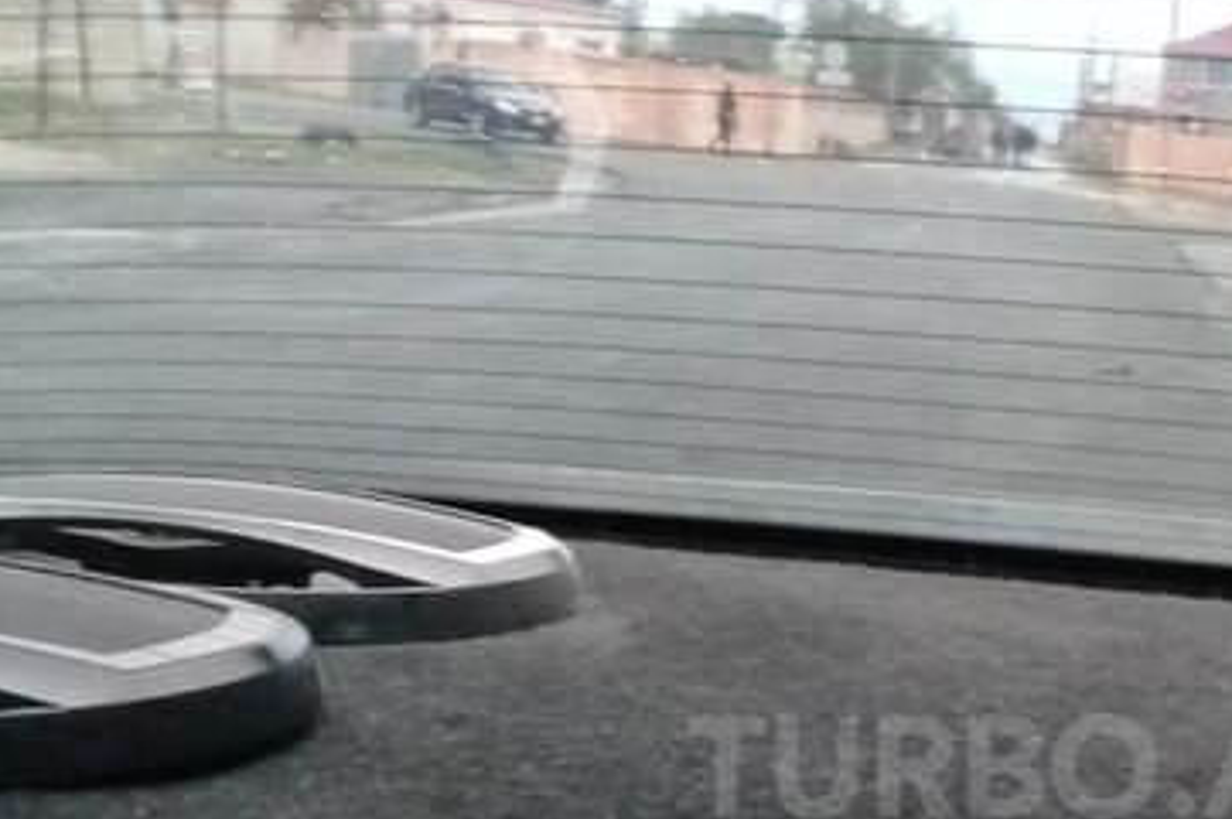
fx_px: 2017
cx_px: 1037
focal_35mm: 59
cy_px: 766
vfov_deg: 22.3
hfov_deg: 32.7
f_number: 2.2
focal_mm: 3.3
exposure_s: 1/17
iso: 320
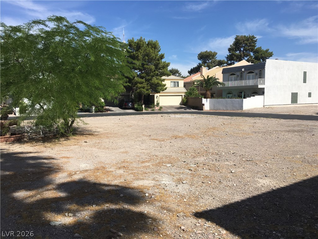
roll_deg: +2.0
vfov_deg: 48.2
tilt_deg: -5.1
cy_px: 120
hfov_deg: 61.7
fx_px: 266
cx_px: 159
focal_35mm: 29
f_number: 2.2
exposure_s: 1/1923
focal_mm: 4.15
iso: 25
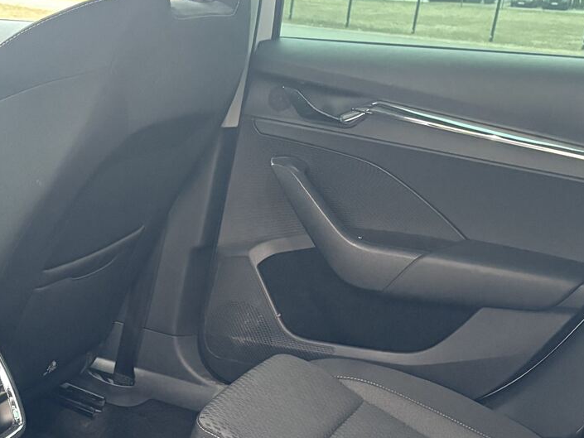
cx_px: 99
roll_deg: -3.1
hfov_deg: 31.6
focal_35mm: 59
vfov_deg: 23.9
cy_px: 419
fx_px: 996
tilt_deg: -24.9
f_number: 1.6
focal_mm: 5.96
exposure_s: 1/52
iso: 500
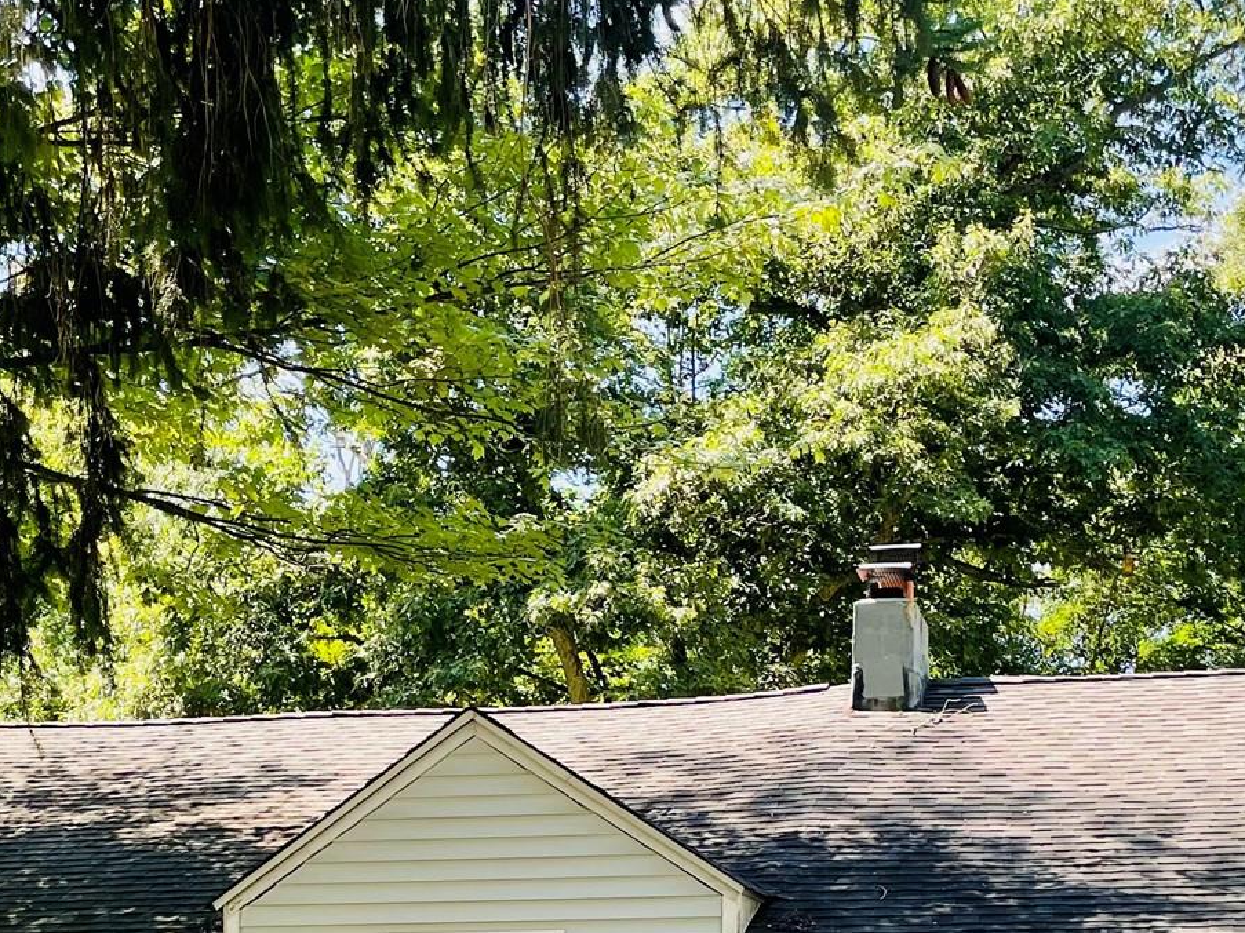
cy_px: 1049
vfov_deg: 23.2
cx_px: 654
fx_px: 2122
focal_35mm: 59
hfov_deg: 32.7
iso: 32
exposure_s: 1/363
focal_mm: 4.2
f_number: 1.6
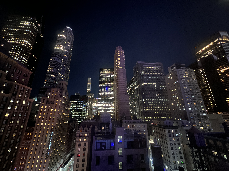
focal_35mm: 13
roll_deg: +0.5
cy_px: 86
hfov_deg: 106.2
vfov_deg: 89.9
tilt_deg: +18.5
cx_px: 114
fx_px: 86
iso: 1250
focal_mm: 1.57
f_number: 1.8
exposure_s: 1/8
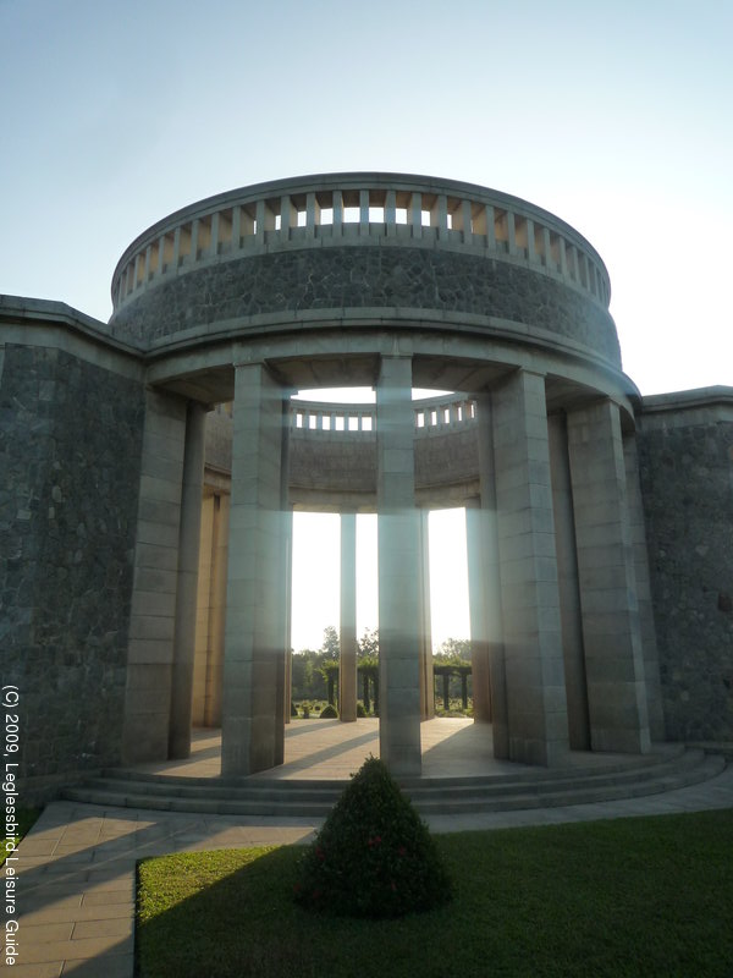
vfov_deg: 69.4
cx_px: 366
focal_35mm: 25
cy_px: 489
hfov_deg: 54.9
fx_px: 706
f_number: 4
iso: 160
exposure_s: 1/500
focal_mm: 4.4
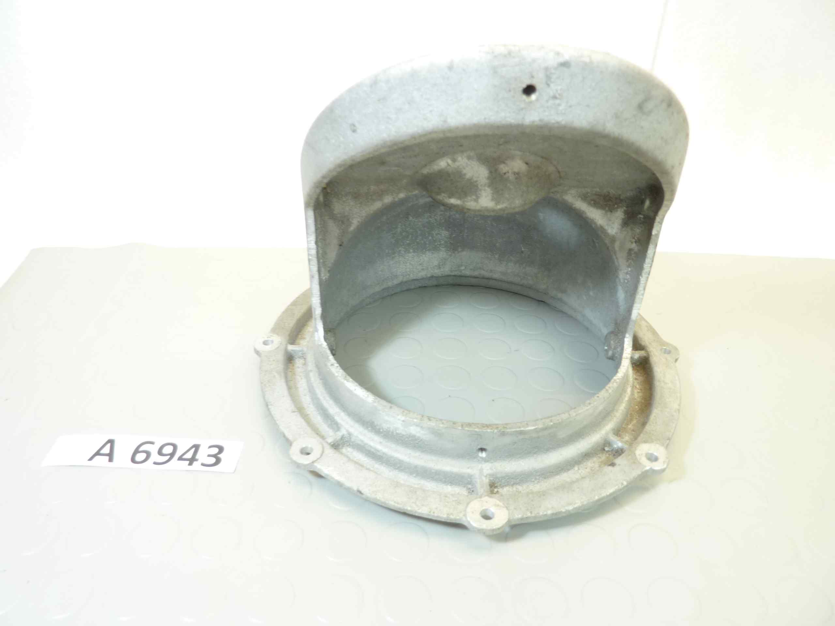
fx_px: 603
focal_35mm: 25
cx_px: 418
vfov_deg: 54.9
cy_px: 313
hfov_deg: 69.4
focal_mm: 4.1
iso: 80
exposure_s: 1/10
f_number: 3.3
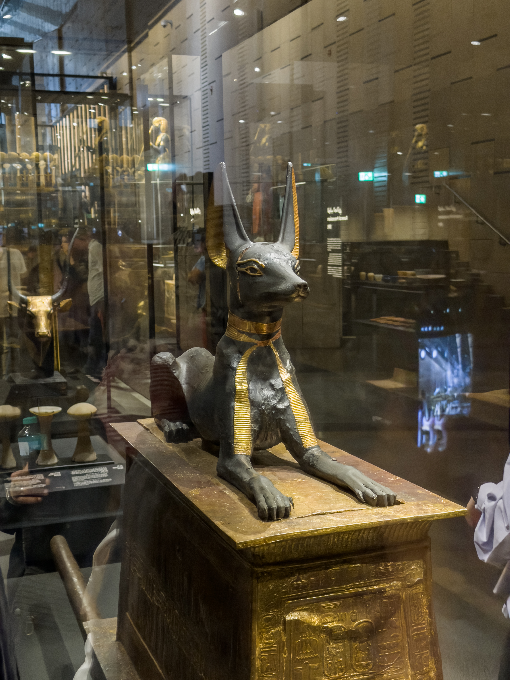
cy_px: 340
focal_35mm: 48
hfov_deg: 30.3
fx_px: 943
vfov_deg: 39.7
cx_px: 255
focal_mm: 6.76
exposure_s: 1/25
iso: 800
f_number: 1.8
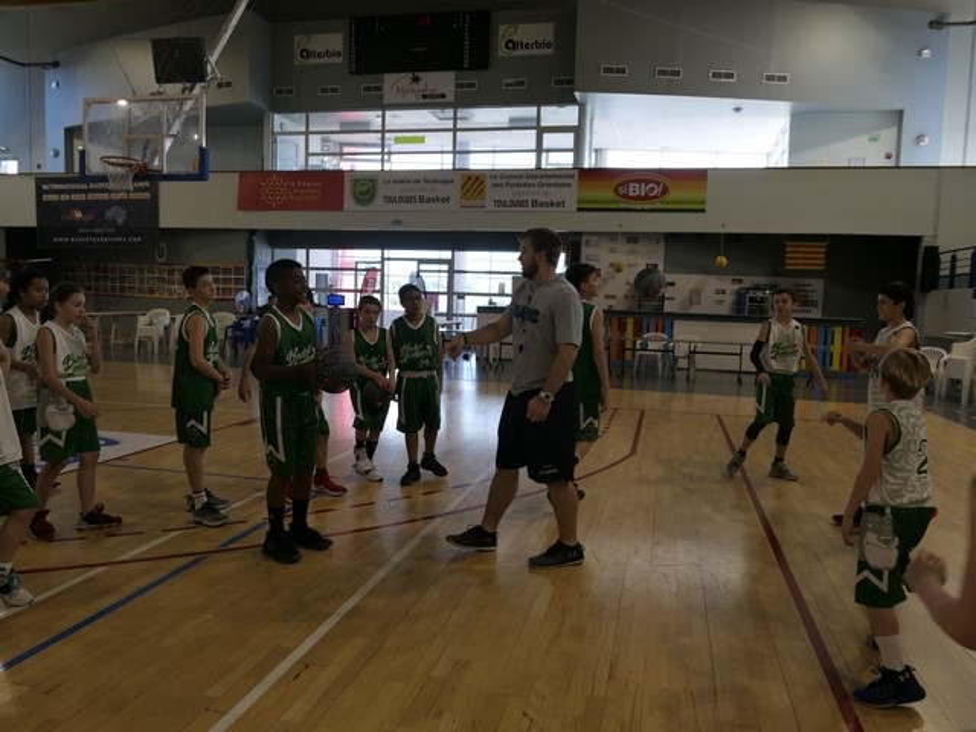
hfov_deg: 67.3
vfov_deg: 53.1
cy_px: 366
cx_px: 488
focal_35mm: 26
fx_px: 733
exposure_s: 1/125
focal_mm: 8.8
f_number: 2.5
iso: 125
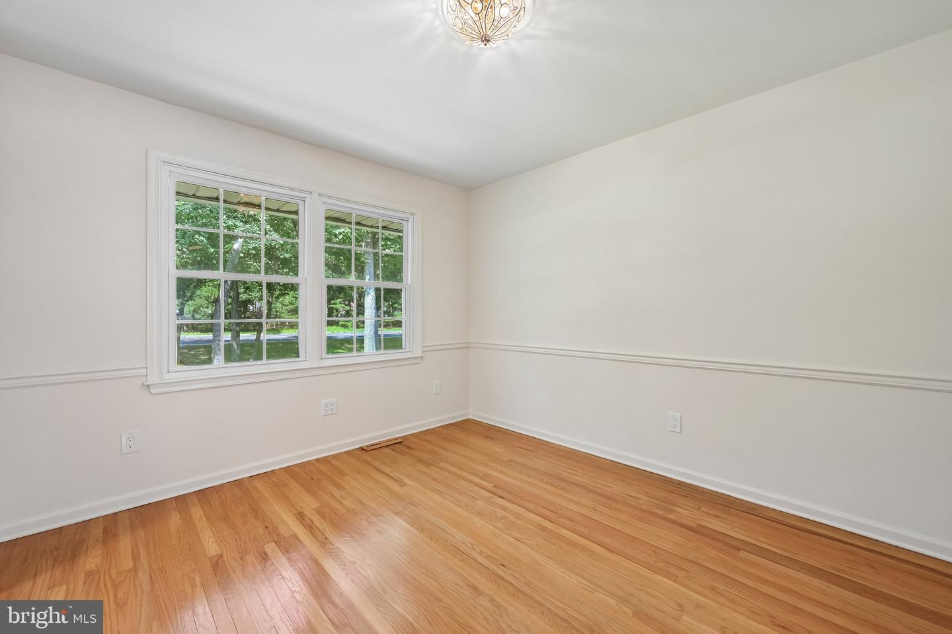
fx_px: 370
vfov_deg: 81.2
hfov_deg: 104.3
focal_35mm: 14
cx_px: 476
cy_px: 317
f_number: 11
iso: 400
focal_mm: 14
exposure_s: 1/13
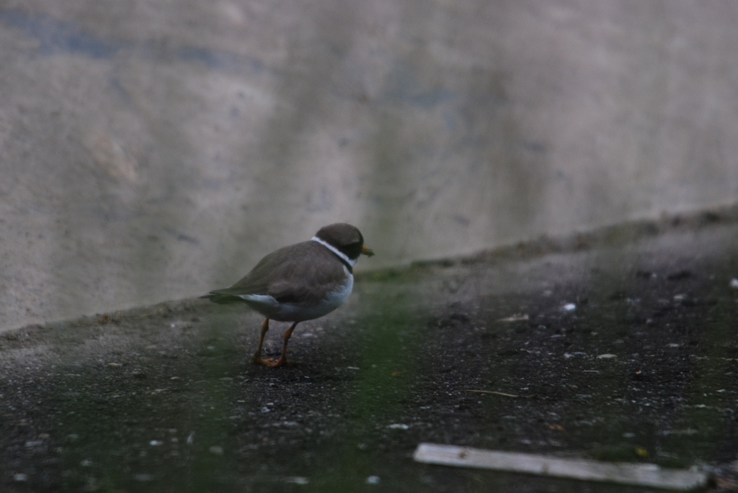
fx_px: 12312
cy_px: 246
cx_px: 369
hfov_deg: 3.4
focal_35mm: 600
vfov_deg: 2.3
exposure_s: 1/640
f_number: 5.6
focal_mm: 400
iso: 400
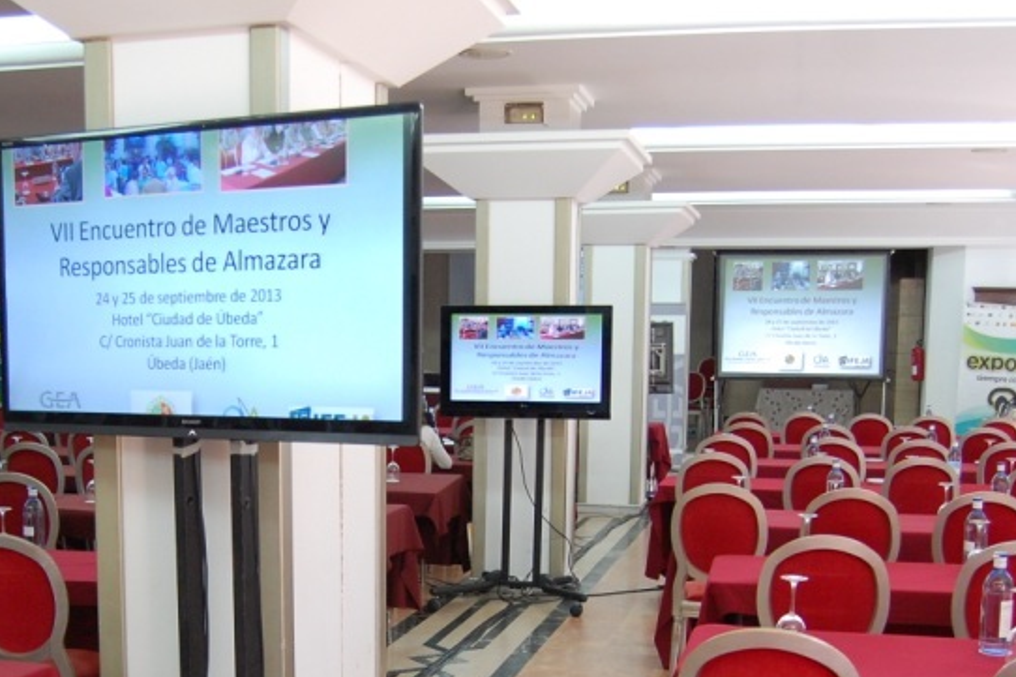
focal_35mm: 51
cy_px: 571
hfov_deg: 38.7
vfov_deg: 25.8
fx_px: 1439
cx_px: 386
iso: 640
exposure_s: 1/30
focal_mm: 18
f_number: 3.5
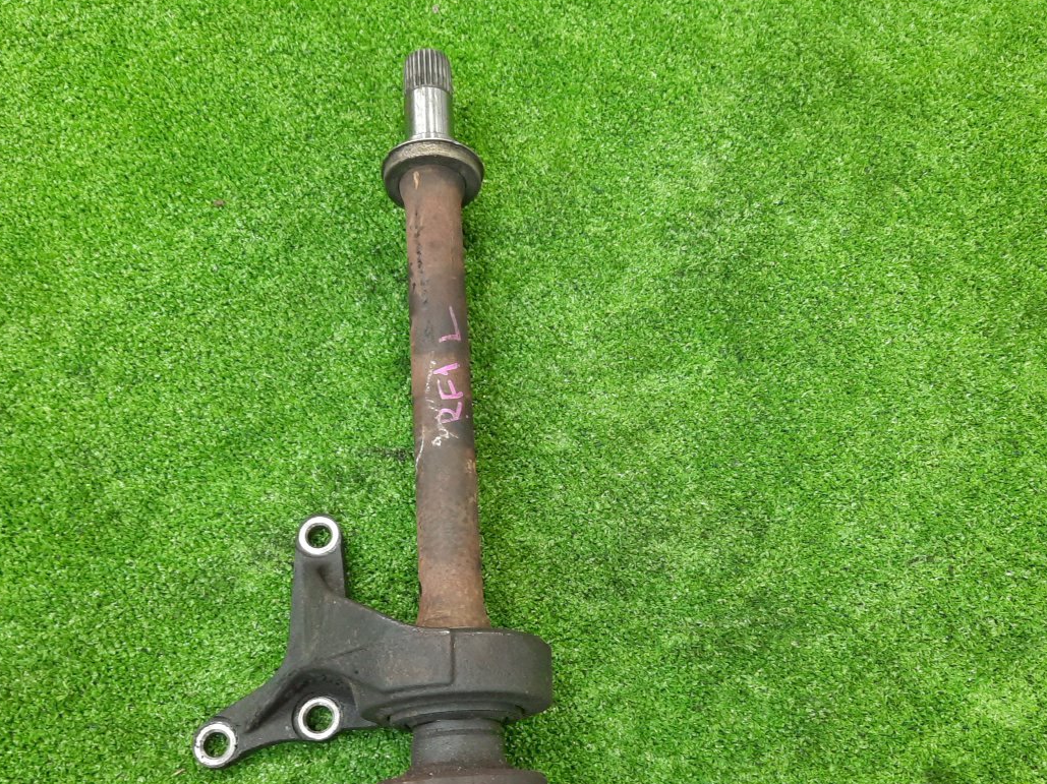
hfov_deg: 52.6
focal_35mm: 35
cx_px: 507
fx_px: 1058
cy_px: 518
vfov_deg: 40.2
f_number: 2
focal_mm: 4.6
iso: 290
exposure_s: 1/33
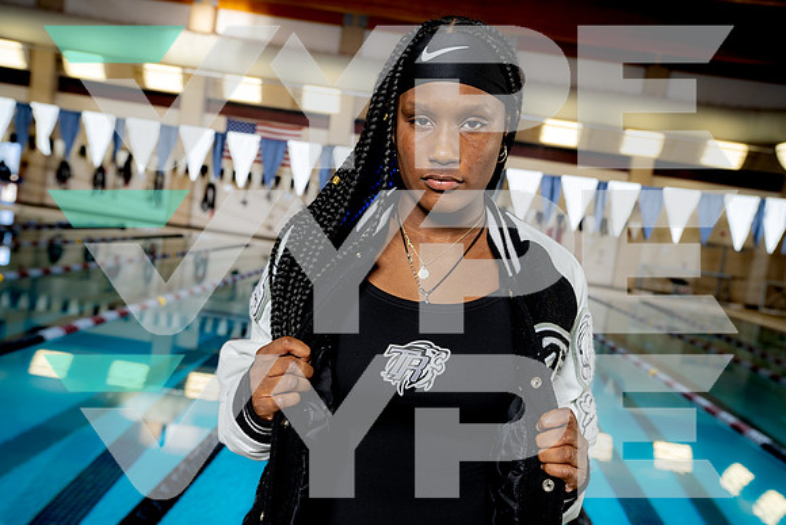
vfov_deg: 37.9
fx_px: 764
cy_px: 262
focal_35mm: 35
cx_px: 393
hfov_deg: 54.4
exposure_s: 1/250
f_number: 5.6
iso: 320
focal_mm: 35
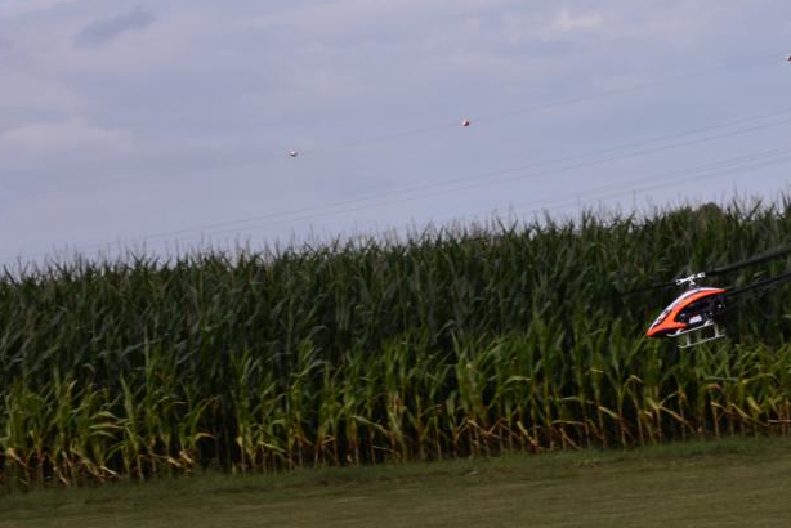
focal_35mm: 211
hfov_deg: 9.7
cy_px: 282
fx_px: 4637
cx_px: 706
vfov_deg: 6.5
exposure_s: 1/1600
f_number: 7.1
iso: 400
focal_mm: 75
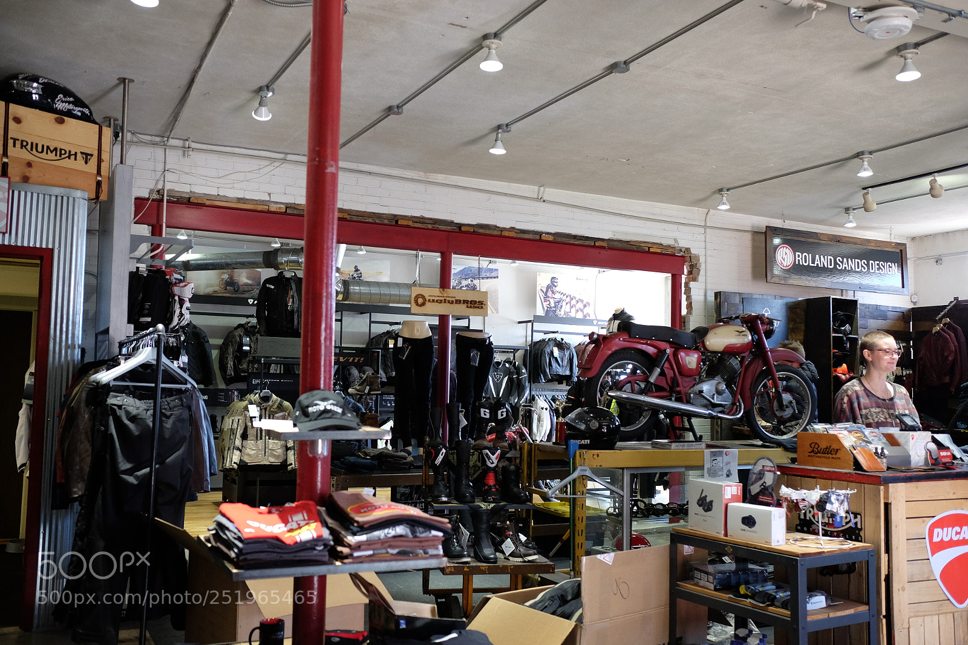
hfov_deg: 54.4
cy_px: 322
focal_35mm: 35
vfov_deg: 37.8
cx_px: 484
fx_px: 941
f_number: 2.8
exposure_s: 1/125
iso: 1250
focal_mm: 23
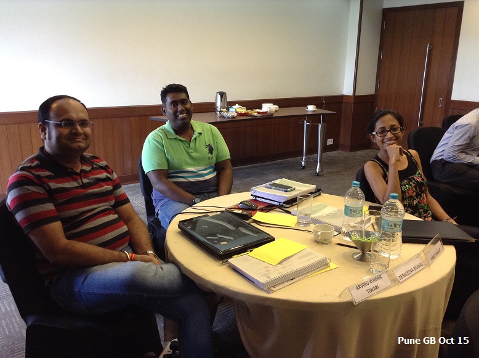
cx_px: 240
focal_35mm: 33
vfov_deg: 42.8
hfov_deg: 55.4
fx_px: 456
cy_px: 179
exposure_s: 1/24
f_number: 2.4
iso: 100
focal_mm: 3.3
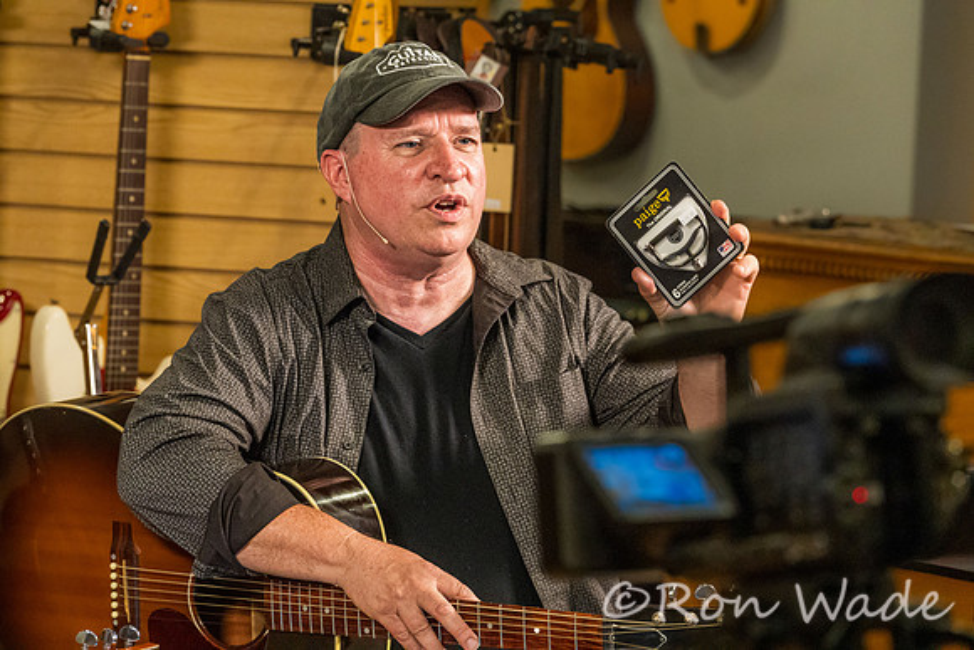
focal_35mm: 175
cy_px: 325
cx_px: 487
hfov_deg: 11.7
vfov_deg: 7.9
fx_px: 4736
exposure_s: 1/200
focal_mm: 175
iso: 20000
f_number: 7.1
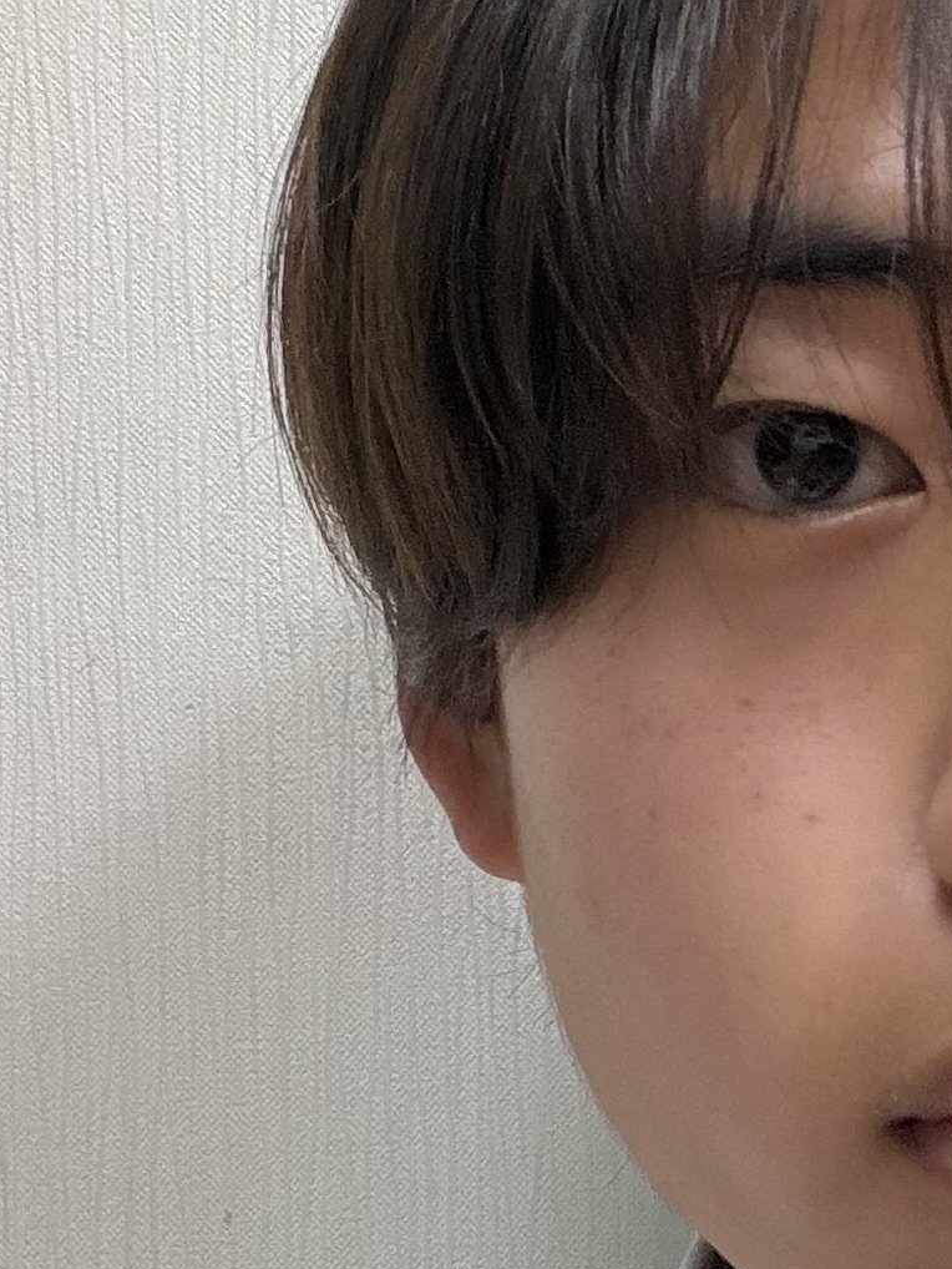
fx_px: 3335
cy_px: 925
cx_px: 1016
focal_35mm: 91
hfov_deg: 15.8
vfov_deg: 21.4
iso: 250
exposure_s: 1/59
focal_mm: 2.71
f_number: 1.9
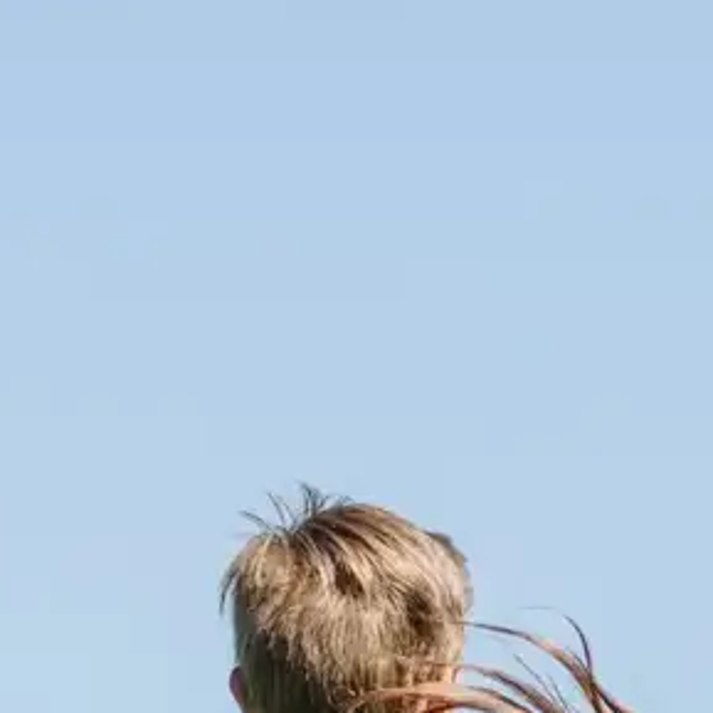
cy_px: 1182
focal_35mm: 329
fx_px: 7667
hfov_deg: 5.2
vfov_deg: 5.3
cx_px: 1470
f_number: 3.2
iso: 100
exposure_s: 1/2000
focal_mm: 70
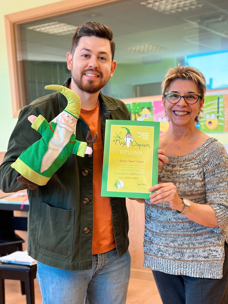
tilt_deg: -4.2
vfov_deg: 35.5
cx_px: 115
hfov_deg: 27.0
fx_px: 474
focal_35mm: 54
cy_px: 164
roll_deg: +2.8
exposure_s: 1/100
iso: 200
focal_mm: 6.86
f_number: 1.78
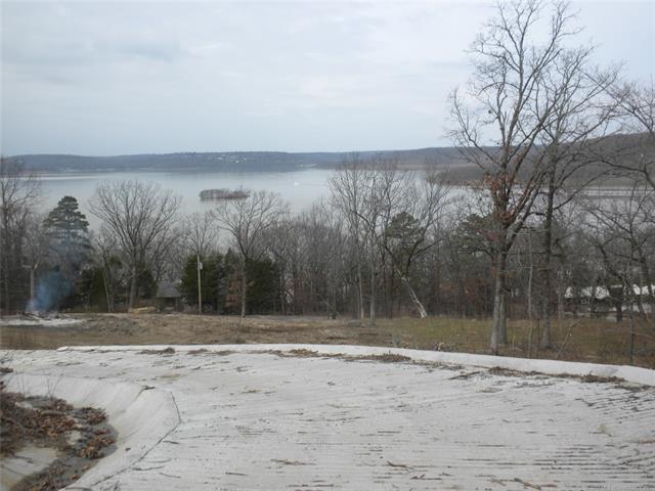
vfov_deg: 38.7
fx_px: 700
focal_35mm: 37
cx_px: 328
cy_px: 246
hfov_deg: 50.1
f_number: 10
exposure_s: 1/89.6
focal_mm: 6.6
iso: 64
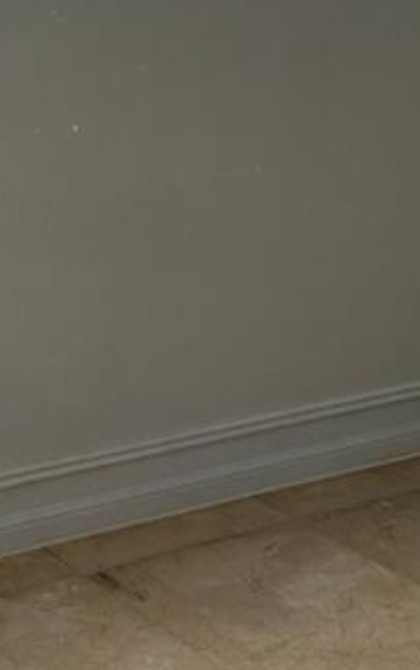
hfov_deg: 12.7
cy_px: -205
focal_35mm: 101
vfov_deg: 19.0
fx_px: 1846
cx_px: -76
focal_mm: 5.96
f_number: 1.6
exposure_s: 1/623
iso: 64
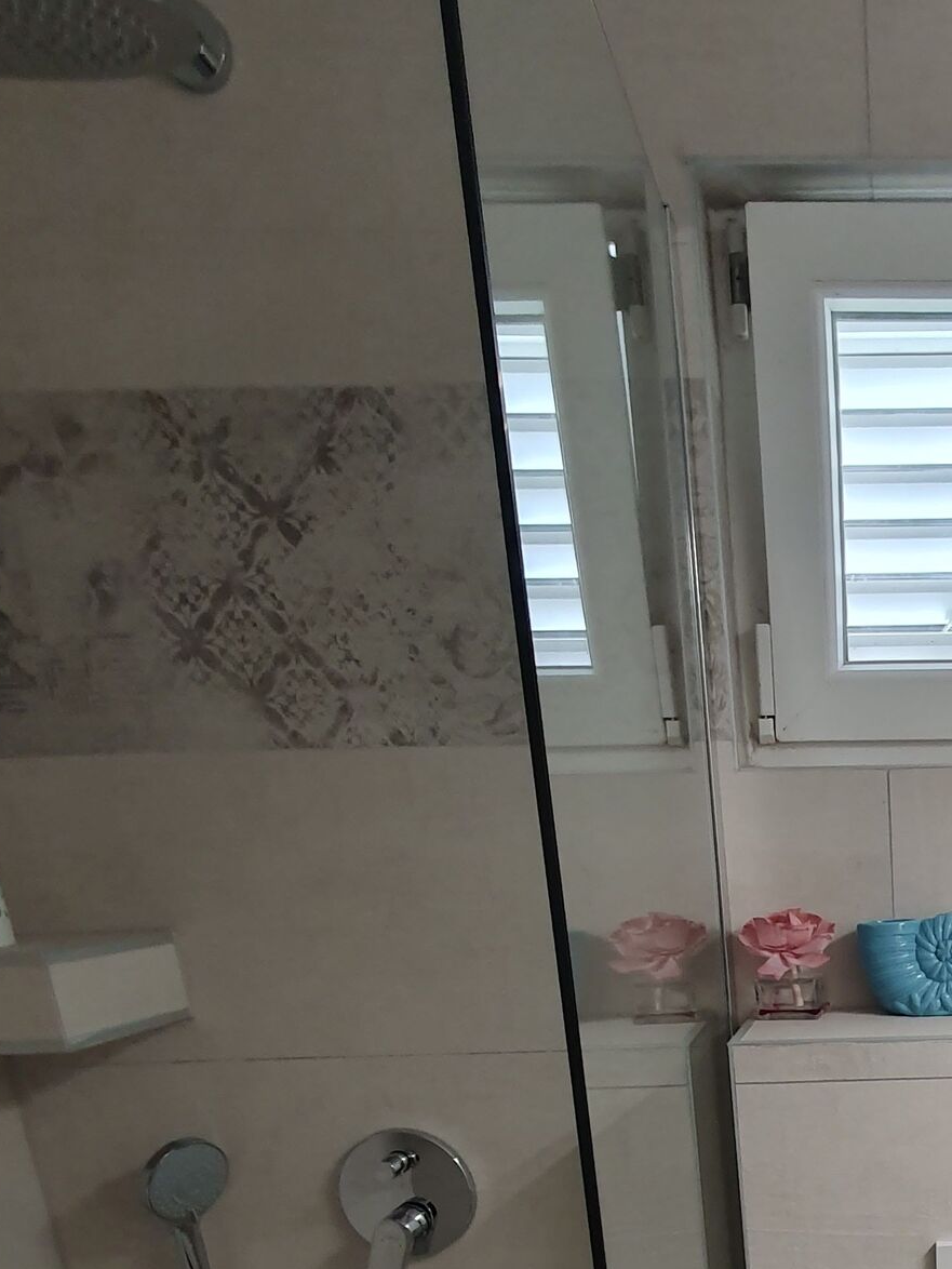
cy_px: 1237
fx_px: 1136
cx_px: 911
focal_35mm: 31
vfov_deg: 49.0
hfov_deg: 40.8
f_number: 2.2
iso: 160
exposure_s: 1/50
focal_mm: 1.8
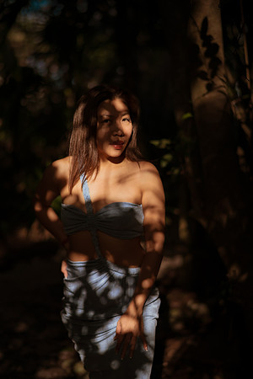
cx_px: 126
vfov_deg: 34.5
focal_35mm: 58
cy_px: 190
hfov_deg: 23.4
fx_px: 611
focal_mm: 58
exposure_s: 1/5000
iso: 100
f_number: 1.4
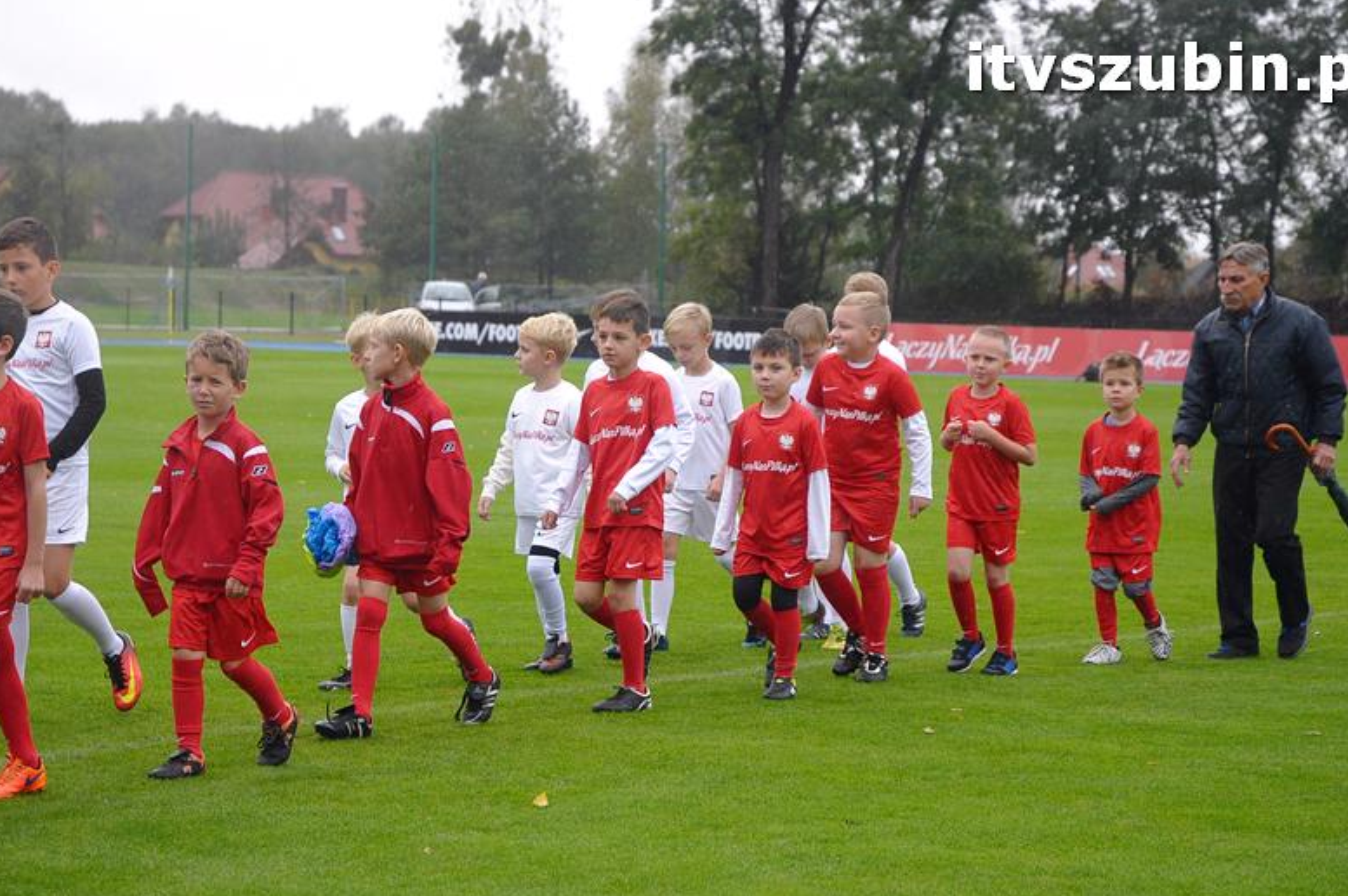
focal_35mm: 115
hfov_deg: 17.8
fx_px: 4302
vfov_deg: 11.9
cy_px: 477
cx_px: 702
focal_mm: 70
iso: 1000
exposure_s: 1/500
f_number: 5.6
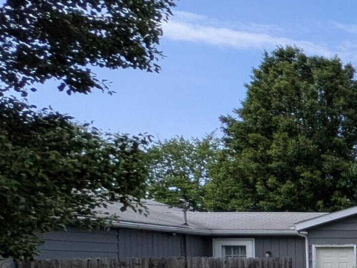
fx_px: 608
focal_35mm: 59
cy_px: 271
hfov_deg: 18.1
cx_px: 750
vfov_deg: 23.7
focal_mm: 1.83
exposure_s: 1/1527
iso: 50
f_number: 2.2
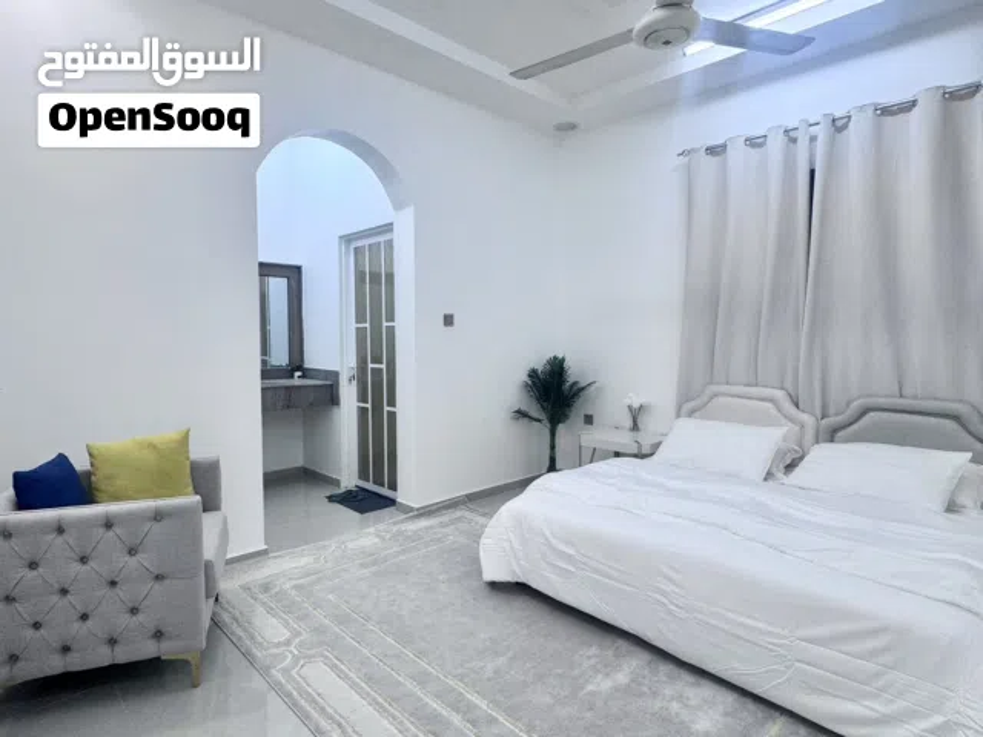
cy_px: 368
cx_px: 492
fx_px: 398
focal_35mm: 14
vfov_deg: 85.7
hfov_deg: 102.1
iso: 125
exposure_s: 1/100
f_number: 2.2
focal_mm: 2.22
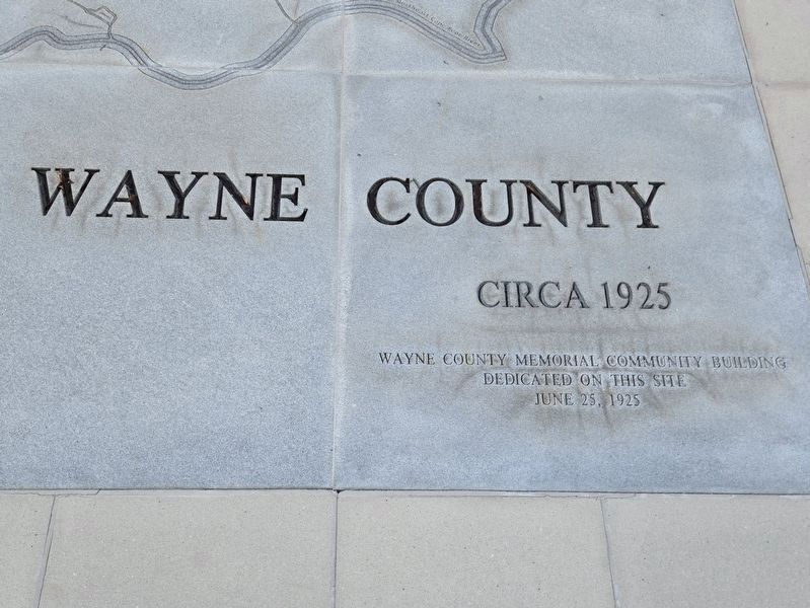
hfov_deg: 73.9
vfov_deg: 58.9
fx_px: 538
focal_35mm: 23
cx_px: 405
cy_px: 304
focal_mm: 5.4
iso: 64
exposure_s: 1/182
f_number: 1.8
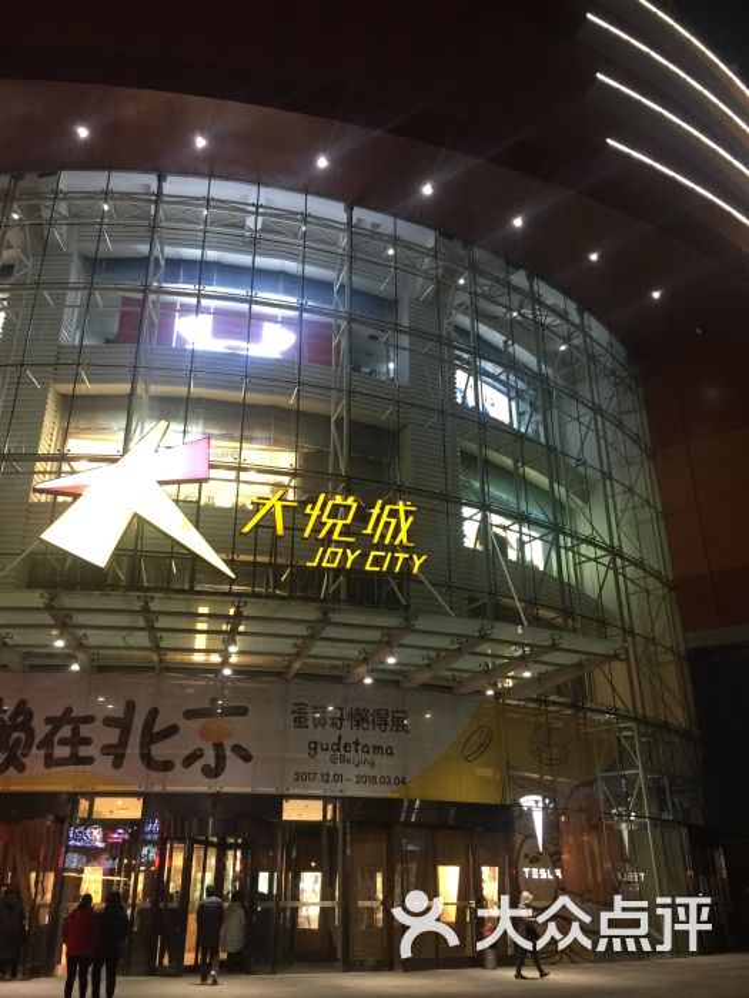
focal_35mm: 29
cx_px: 374
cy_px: 499
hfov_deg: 48.2
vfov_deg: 61.7
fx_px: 837
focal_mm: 4.15
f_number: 2.2
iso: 125
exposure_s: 1/17
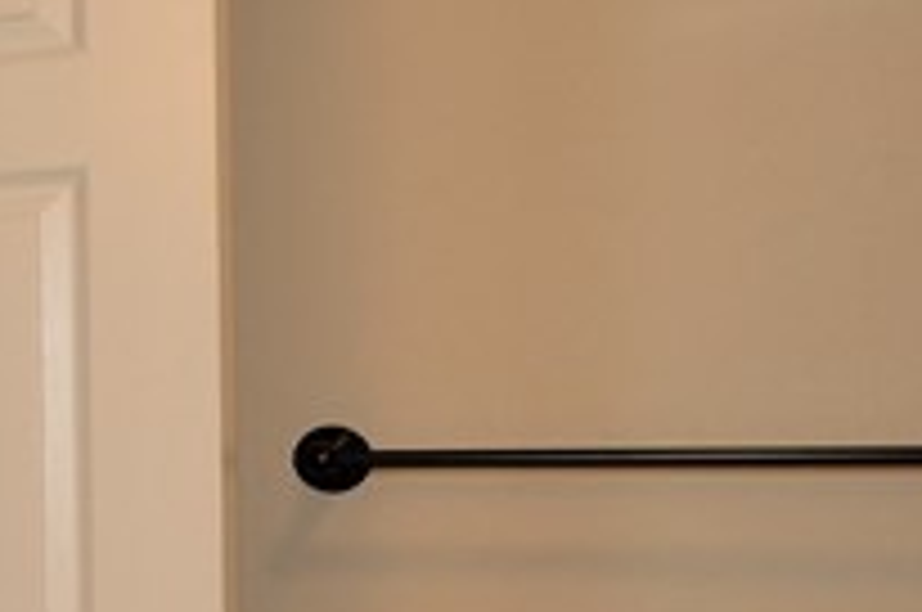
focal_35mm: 88
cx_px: -1199
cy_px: 394
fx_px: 2241
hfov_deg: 15.3
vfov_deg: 15.5
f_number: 4
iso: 250
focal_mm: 11
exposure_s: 1/60
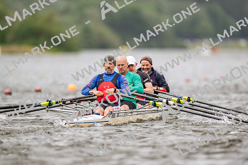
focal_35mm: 600
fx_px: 4134
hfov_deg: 3.4
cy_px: 82
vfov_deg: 2.3
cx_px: 124
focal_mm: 600
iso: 500
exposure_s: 1/2500
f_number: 4
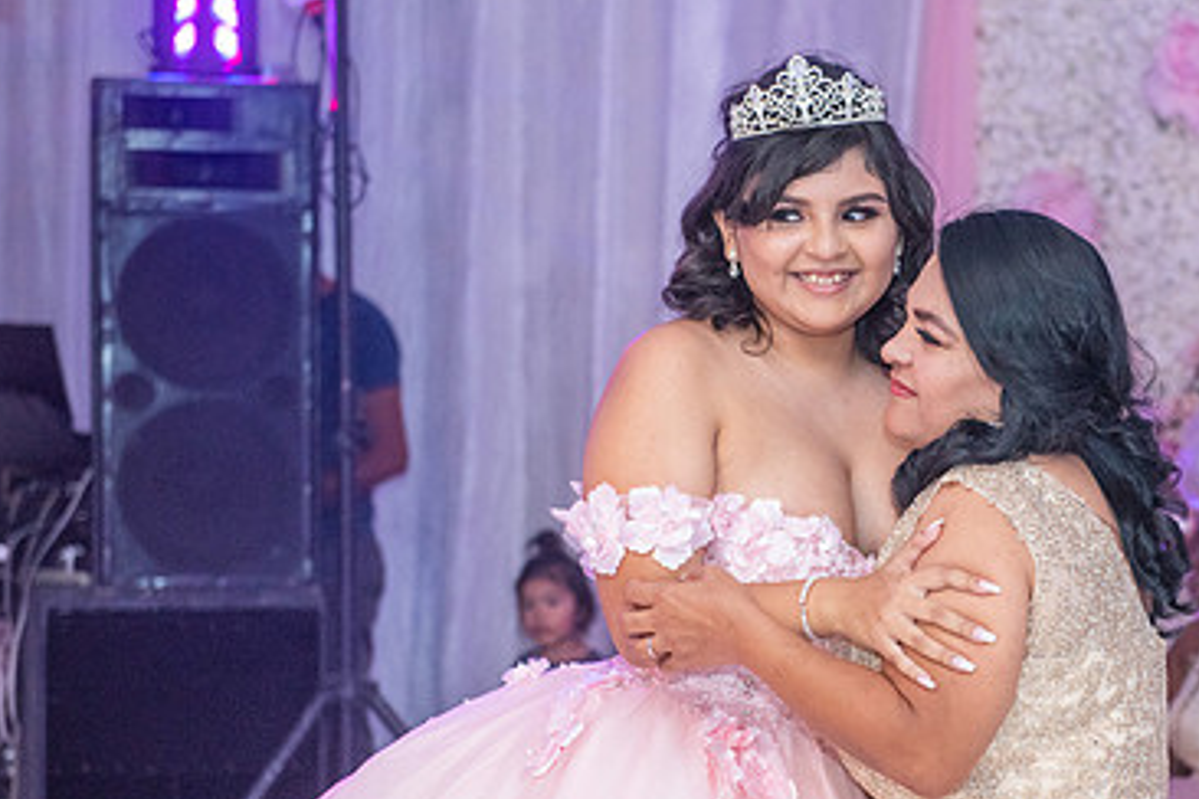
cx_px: 898
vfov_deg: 12.3
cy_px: 539
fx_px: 3697
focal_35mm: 111
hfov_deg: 18.3
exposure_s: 1/160
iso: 1250
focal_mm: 70
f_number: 4
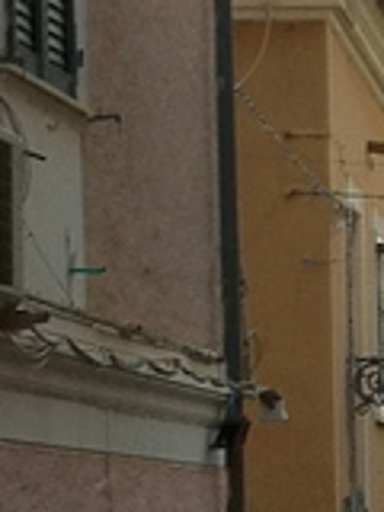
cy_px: 611
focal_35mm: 263
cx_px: 688
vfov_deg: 7.5
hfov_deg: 5.6
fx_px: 3890
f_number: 2.4
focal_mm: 4.28
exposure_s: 1/60
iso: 80
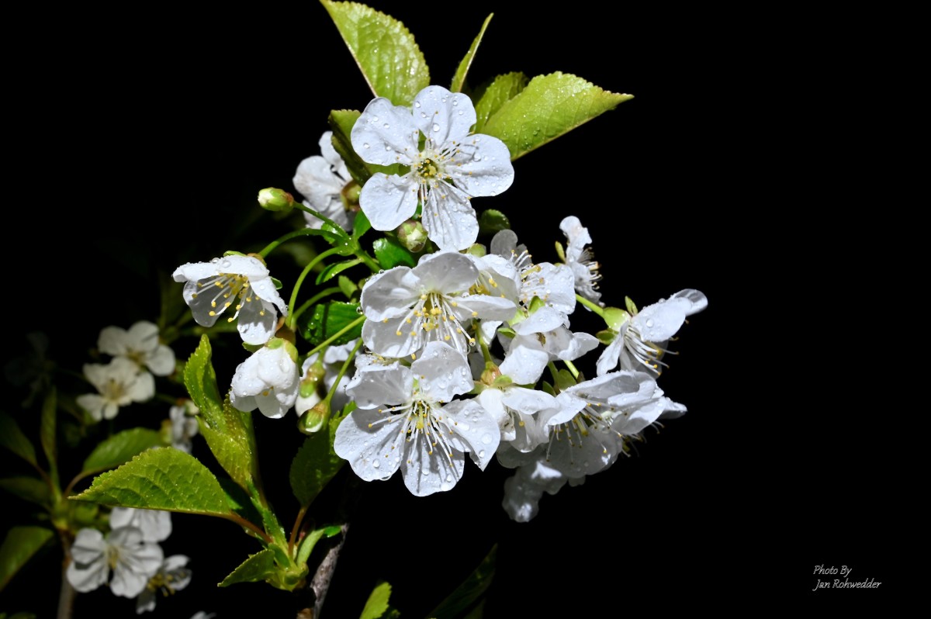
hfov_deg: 40.4
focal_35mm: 49
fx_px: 1266
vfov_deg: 27.5
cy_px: 310
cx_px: 466
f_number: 20
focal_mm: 49
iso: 200
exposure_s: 1/4
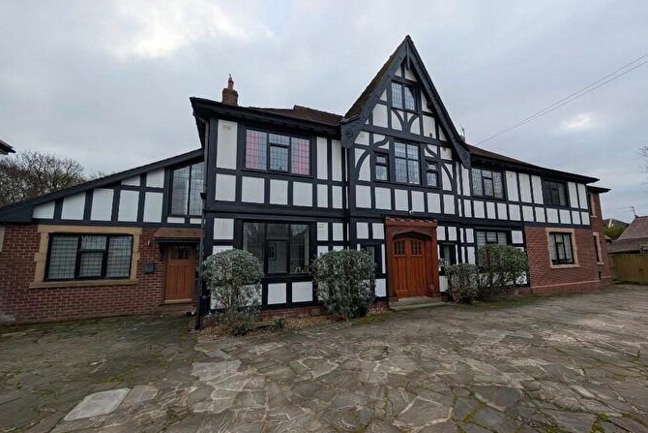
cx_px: 332
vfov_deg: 85.4
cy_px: 225
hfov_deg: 108.3
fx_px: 234
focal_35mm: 13
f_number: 1.7
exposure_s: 1/604
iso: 55
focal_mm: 2.02
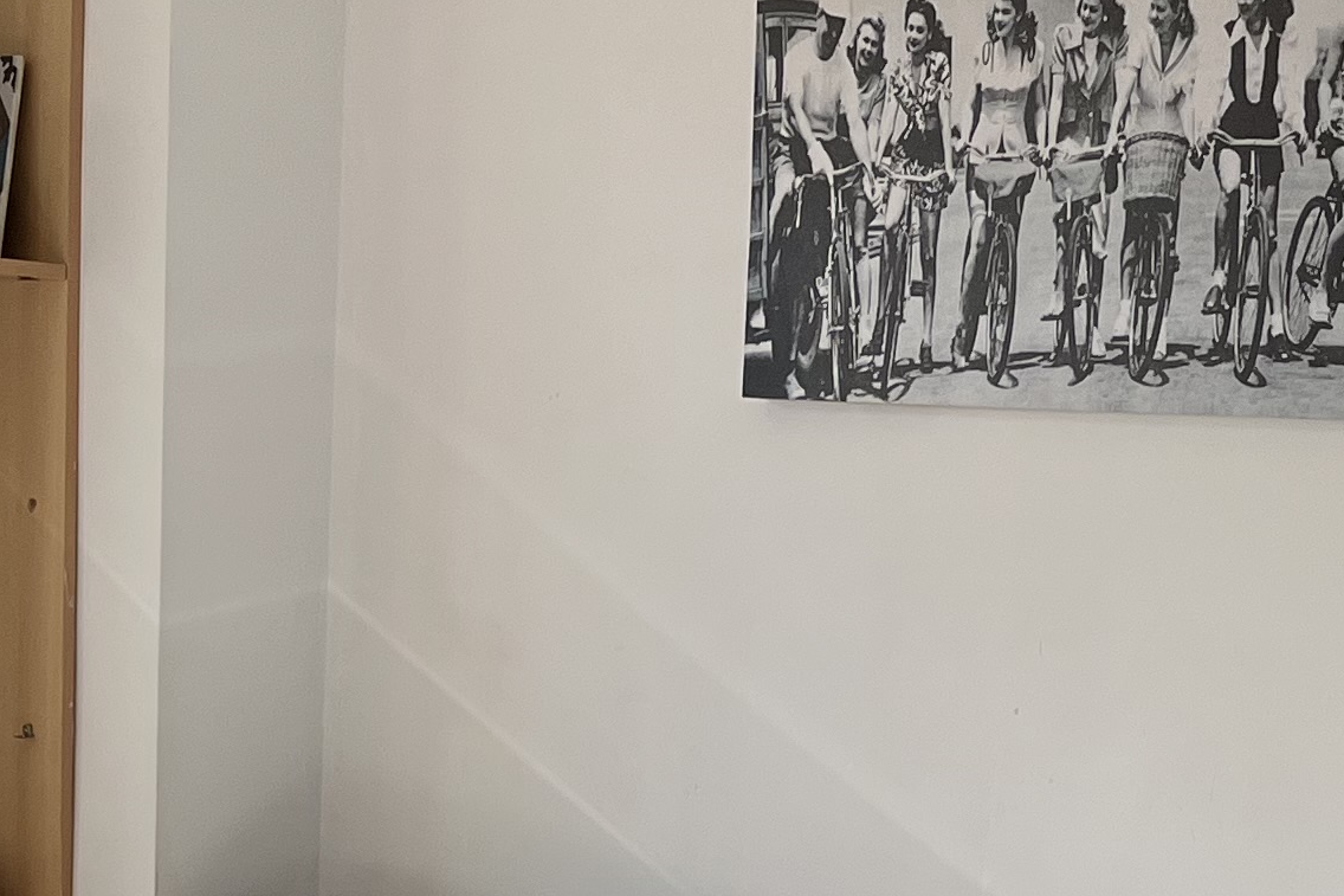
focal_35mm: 96
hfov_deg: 21.1
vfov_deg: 13.4
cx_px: 409
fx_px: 3583
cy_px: 1361
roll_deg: -2.7
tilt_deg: -15.6
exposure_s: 1/583
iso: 50
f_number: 1.6
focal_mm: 5.1
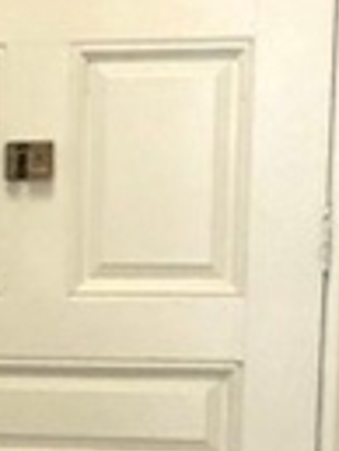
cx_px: -318
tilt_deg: -12.5
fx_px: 2177
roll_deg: +1.6
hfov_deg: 8.5
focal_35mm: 167
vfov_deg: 11.6
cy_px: 507
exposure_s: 1/15
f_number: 1.8
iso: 40
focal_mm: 3.99
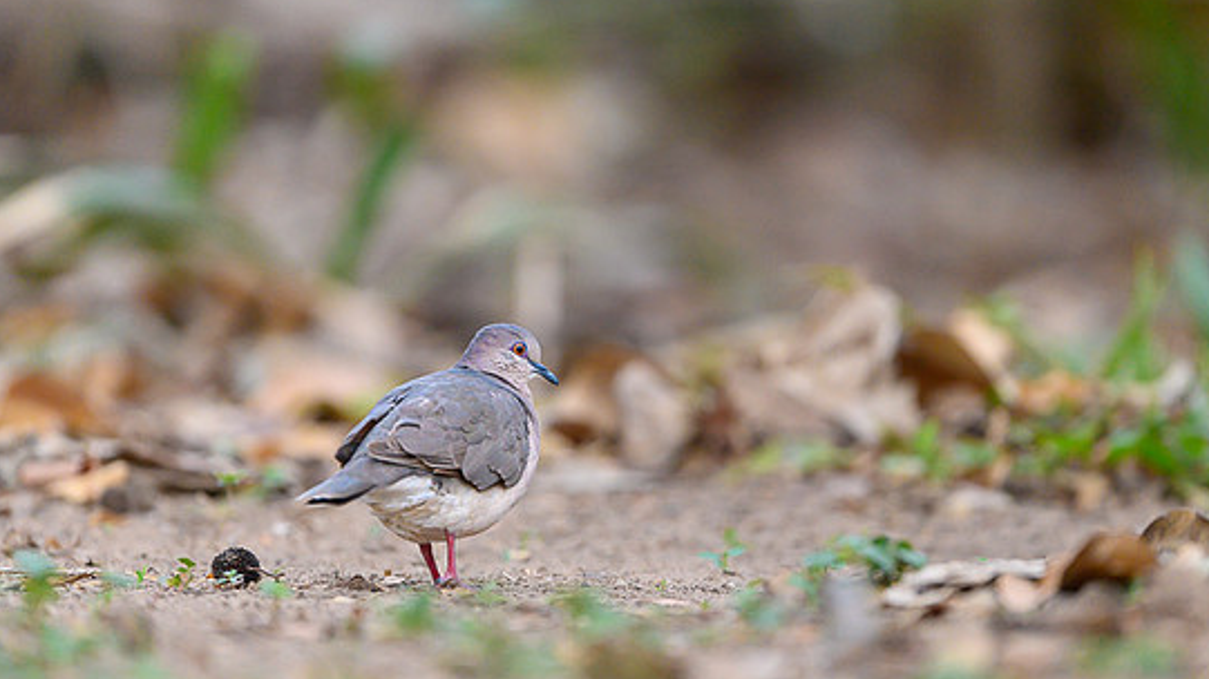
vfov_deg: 2.0
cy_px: 330
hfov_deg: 3.6
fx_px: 19230
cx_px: 619
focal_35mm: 600
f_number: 4
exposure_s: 1/500
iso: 2500
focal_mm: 500
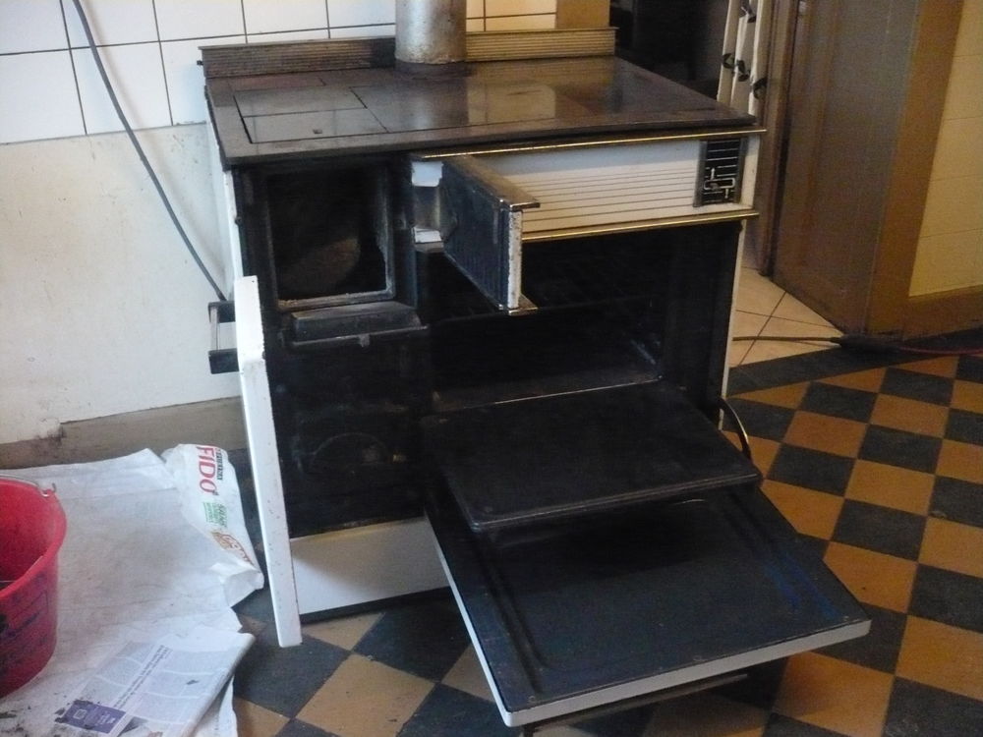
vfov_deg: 40.7
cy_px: 368
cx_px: 492
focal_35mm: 35
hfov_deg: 52.6
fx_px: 994
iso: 800
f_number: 2.8
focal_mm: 5.8
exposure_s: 1/20
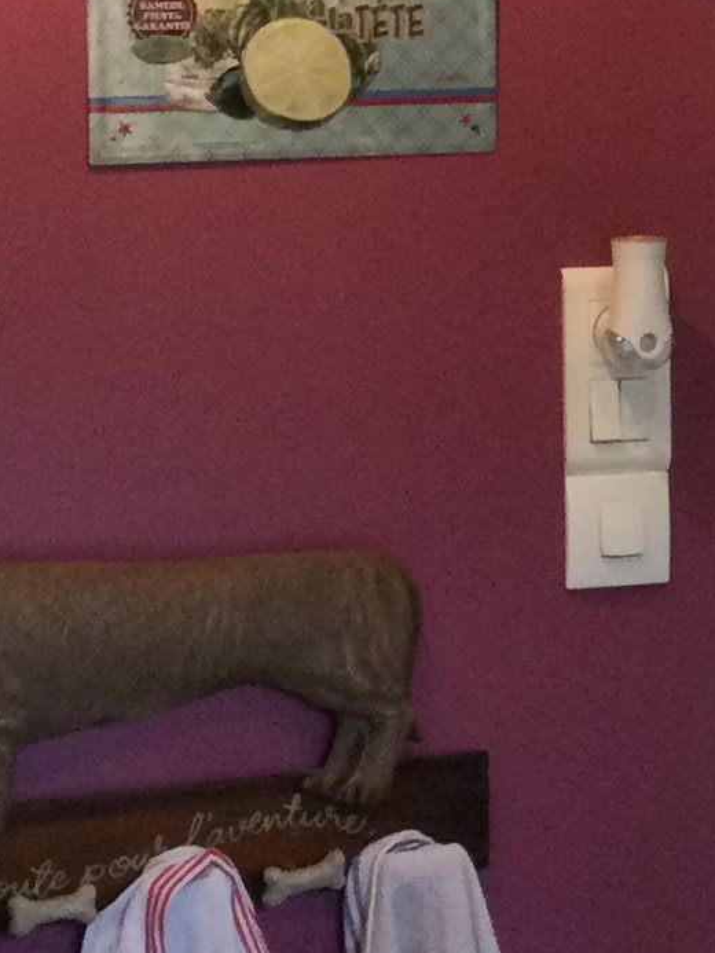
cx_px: 710
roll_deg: +2.4
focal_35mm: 146
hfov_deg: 10.1
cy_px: -191
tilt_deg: +3.5
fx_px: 4020
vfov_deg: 13.2
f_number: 2.4
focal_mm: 3.3
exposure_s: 1/33
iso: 125
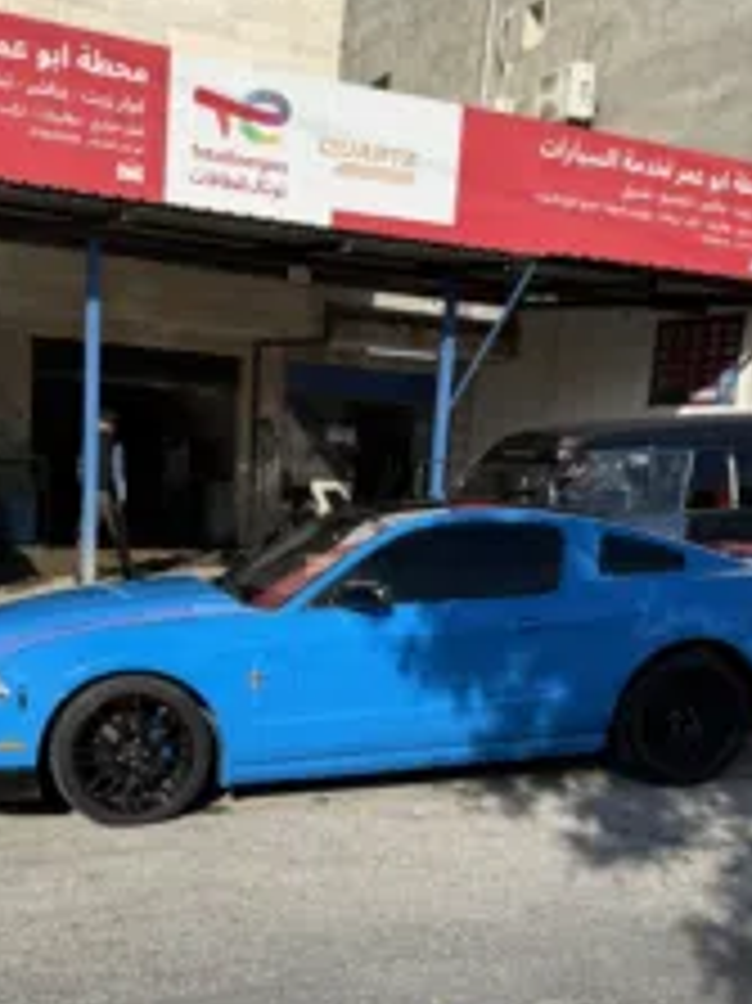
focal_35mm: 43
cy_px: 707
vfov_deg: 43.0
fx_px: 1247
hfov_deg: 33.5
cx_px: 297
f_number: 1.78
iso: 80
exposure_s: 1/4405
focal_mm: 6.76
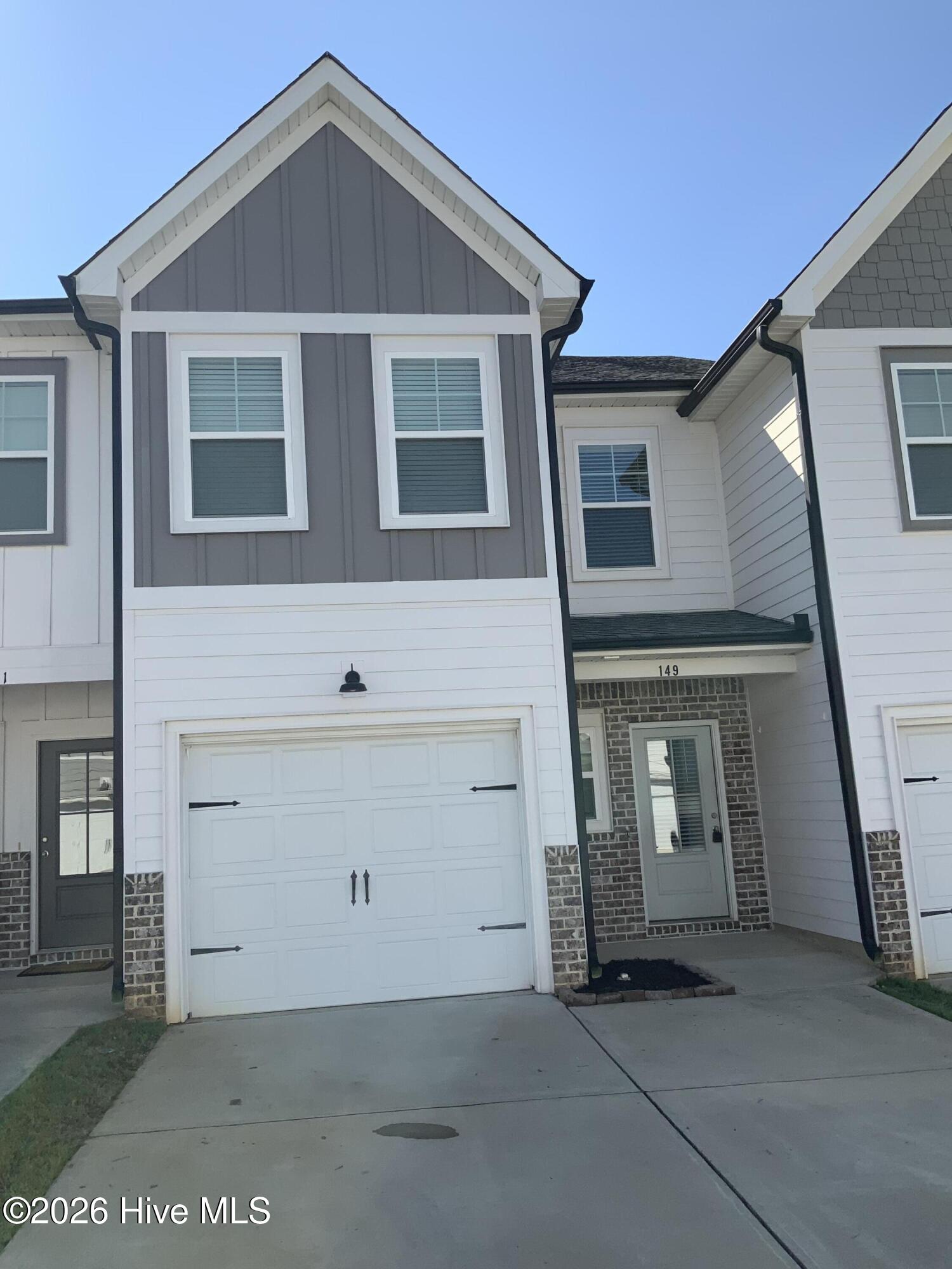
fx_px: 1063
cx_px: 476
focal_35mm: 29
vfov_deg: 61.7
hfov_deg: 48.2
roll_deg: +4.2
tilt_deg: +9.3
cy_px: 634
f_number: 1.8
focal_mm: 3
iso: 16
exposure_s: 1/1626
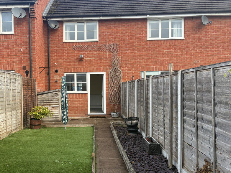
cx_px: 81
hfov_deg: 53.1
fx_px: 227
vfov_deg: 41.8
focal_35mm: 34
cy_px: 93
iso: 32
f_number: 1.6
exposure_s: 1/150
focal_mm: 5.96
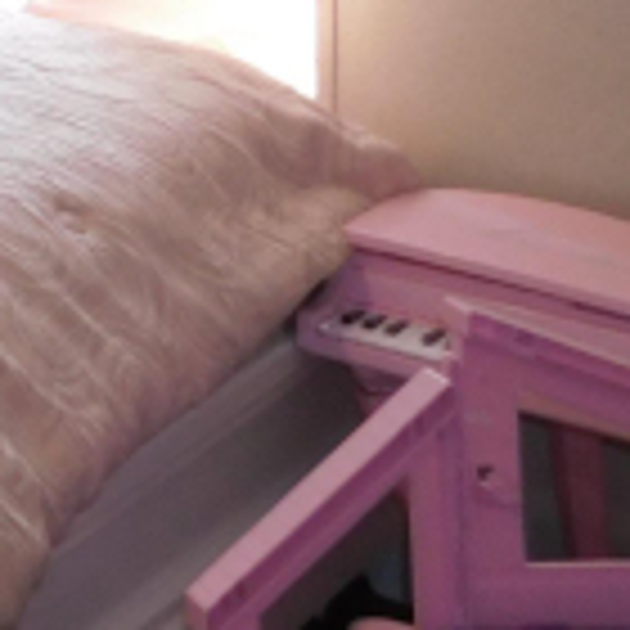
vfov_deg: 16.0
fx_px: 1997
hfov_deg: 13.5
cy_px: -396
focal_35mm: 97
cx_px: -848
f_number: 3
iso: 125
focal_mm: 4
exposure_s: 1/40
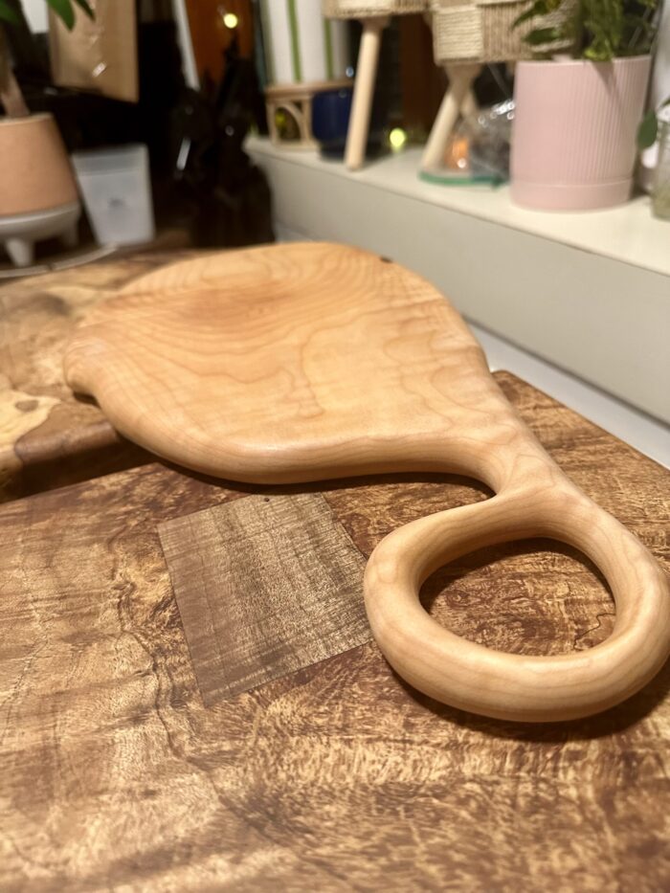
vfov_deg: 71.6
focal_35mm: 24
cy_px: 446
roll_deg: +4.5
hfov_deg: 56.8
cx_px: 335
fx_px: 619
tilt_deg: -32.2
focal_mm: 6.86
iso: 400
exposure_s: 1/60
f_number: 1.78
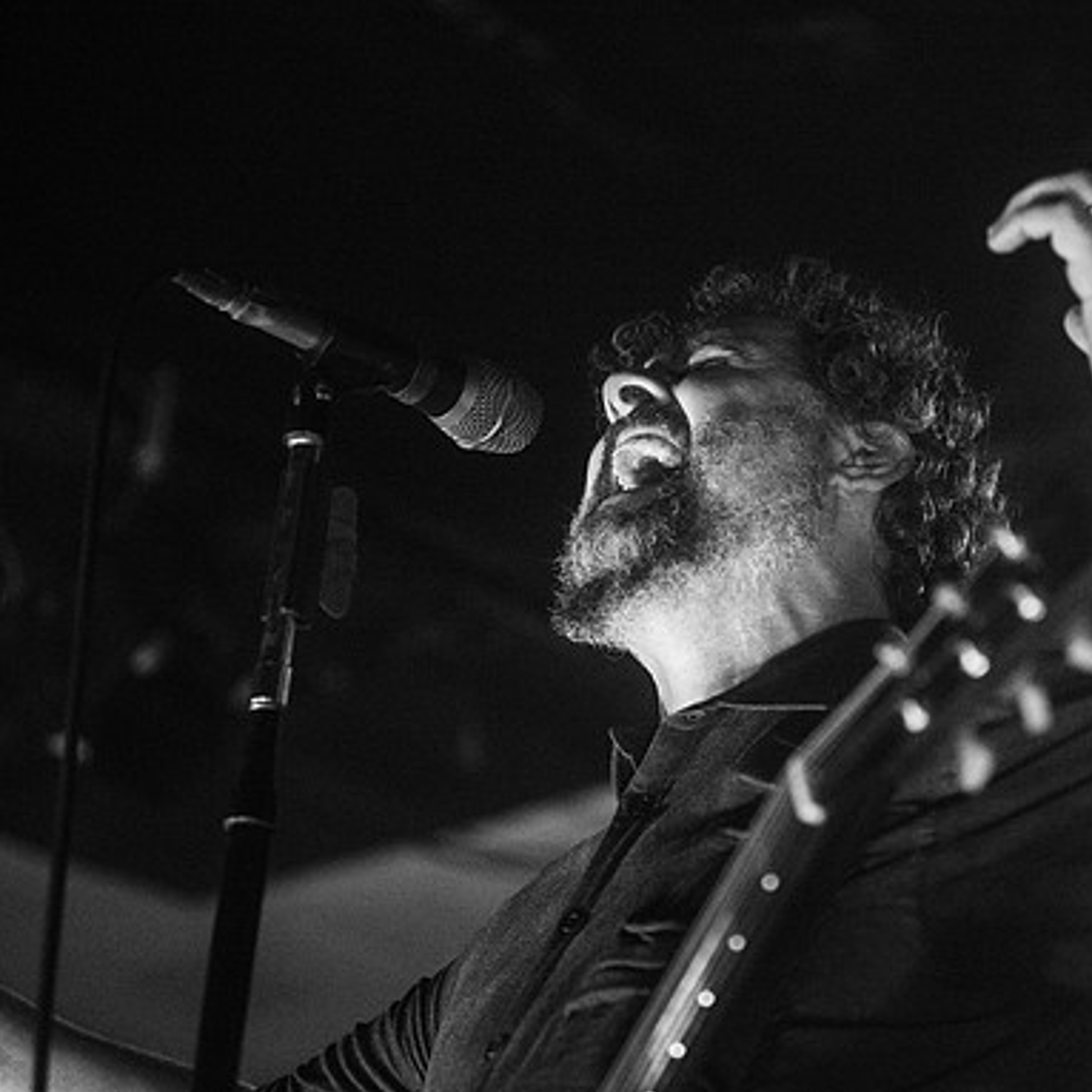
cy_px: 546
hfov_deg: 16.9
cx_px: 713
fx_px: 3676
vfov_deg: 16.9
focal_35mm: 103
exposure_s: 1/125
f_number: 3.2
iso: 3200
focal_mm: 80
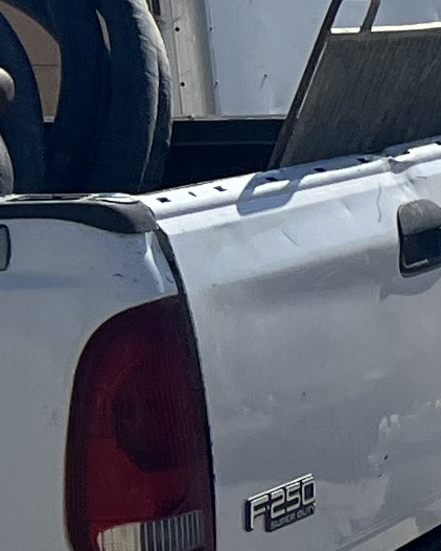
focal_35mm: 194
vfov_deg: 9.9
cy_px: 375
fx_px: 3163
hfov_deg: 6.3
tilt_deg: -8.8
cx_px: 1877
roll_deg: +0.3
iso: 50
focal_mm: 5.7
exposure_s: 1/6579
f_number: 1.5
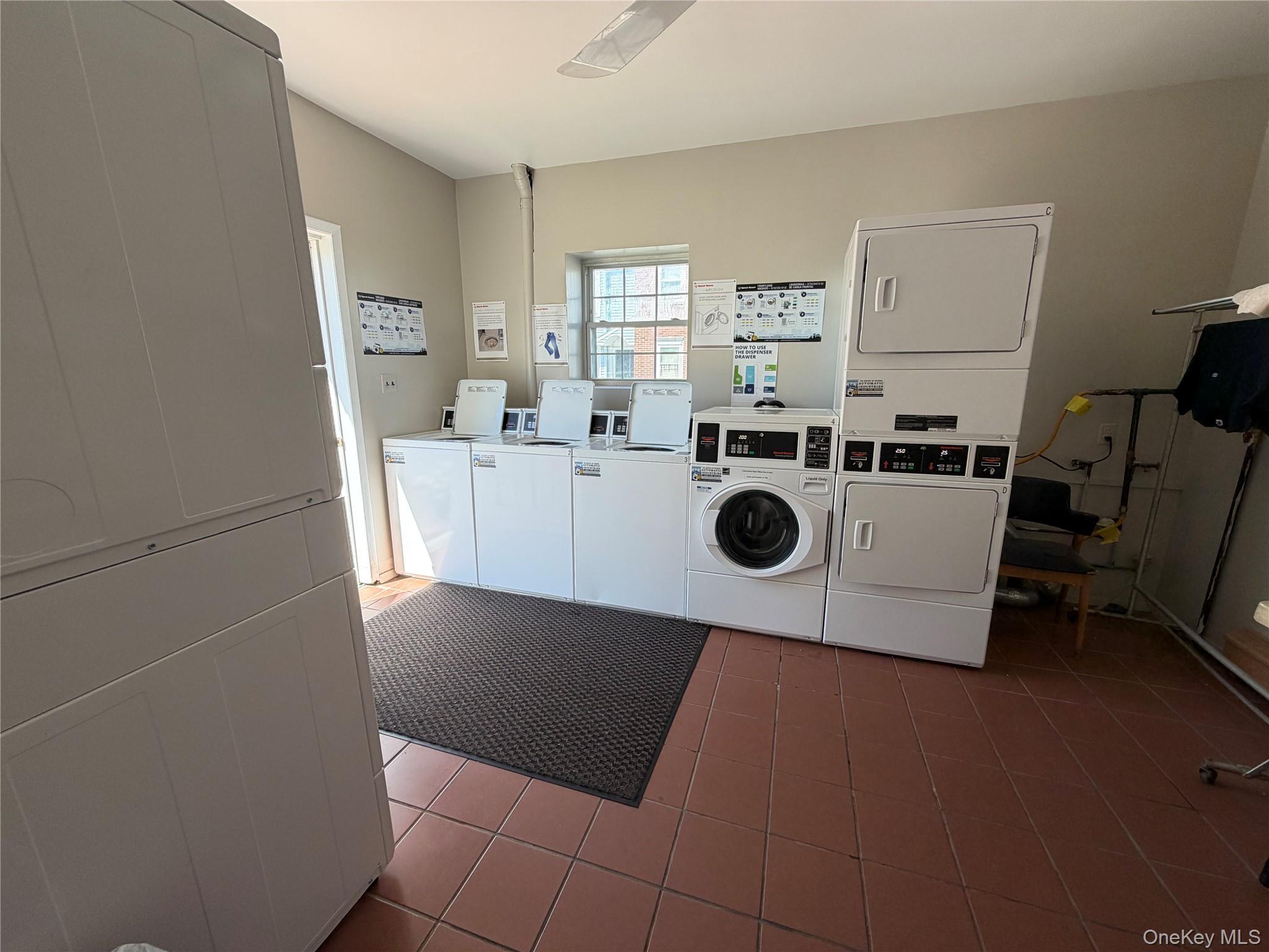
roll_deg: +0.3
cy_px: 476
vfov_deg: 85.7
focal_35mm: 14
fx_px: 513
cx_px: 634
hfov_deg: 102.1
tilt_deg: -11.7
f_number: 2.2
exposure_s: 1/125
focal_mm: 2.22
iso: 64
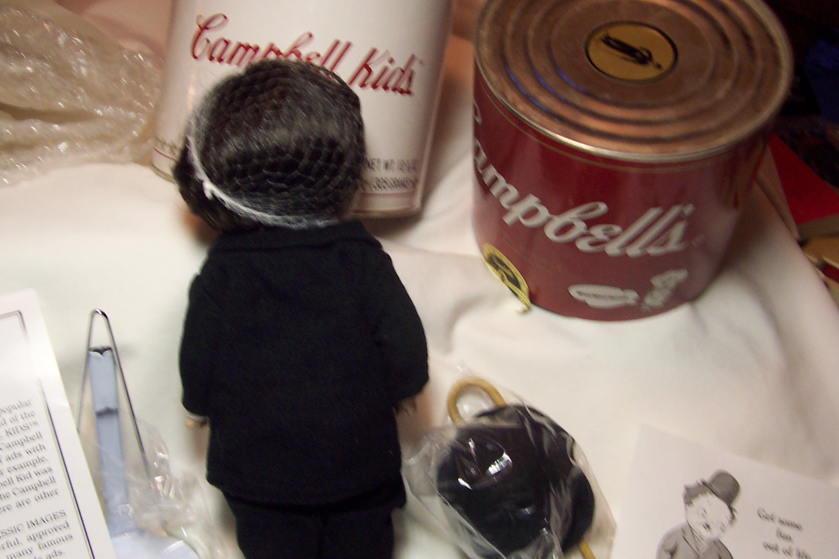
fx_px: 909
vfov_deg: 34.2
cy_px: 282
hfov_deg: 49.6
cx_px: 421
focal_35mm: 39
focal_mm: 5.6
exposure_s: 1/30
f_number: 2.8
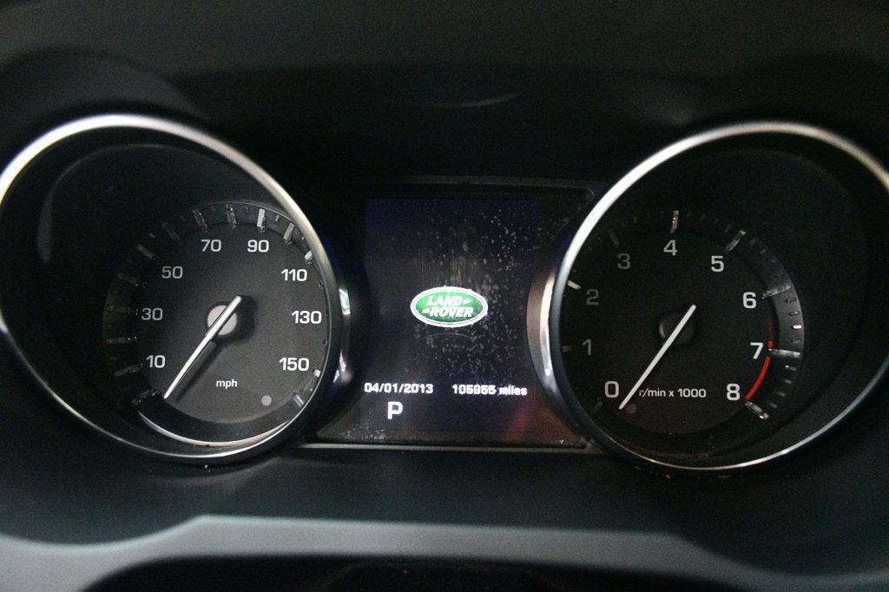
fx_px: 815
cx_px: 444
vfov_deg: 39.9
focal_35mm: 33
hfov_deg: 57.2
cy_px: 296
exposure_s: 1/60
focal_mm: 22
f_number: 3.5
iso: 12800
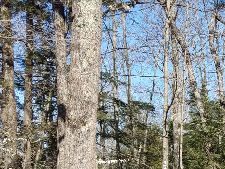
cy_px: 221
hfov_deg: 19.7
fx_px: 552
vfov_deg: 16.4
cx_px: 344
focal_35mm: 85
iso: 40
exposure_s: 1/1112
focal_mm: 4.2
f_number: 1.7
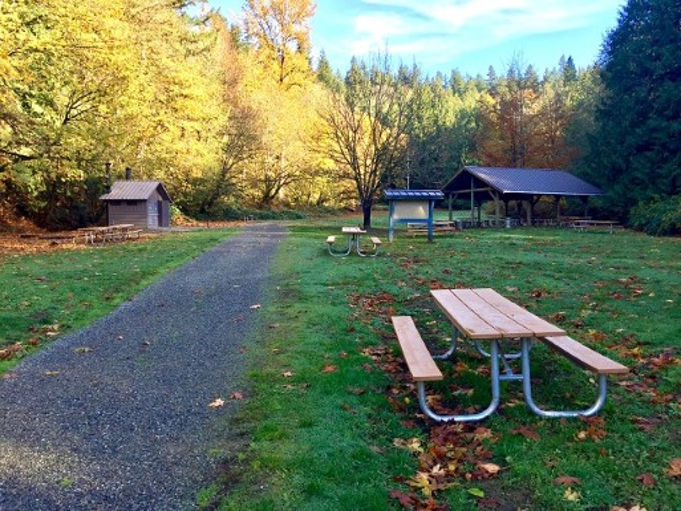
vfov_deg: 48.2
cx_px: 340
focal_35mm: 29
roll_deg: -0.6
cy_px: 256
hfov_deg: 61.6
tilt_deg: -3.2
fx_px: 571
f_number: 2.2
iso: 32
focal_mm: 4.15
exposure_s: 1/241
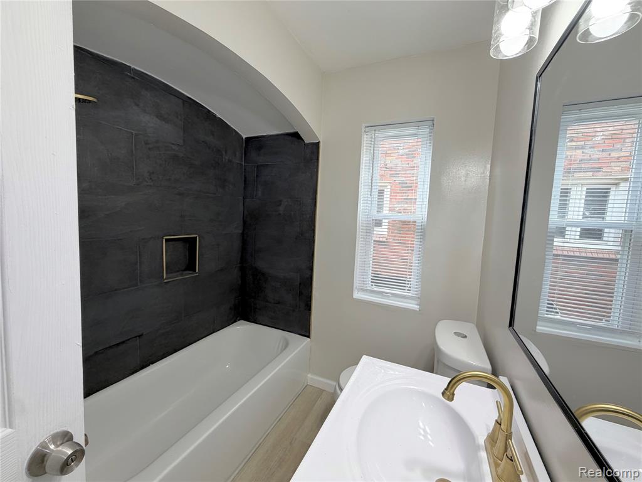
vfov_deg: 85.7
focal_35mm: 14
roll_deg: -2.1
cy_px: 241
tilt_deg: -5.3
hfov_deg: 102.1
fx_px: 260
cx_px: 321
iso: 125
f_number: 2.2
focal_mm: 2.22
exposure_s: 1/120
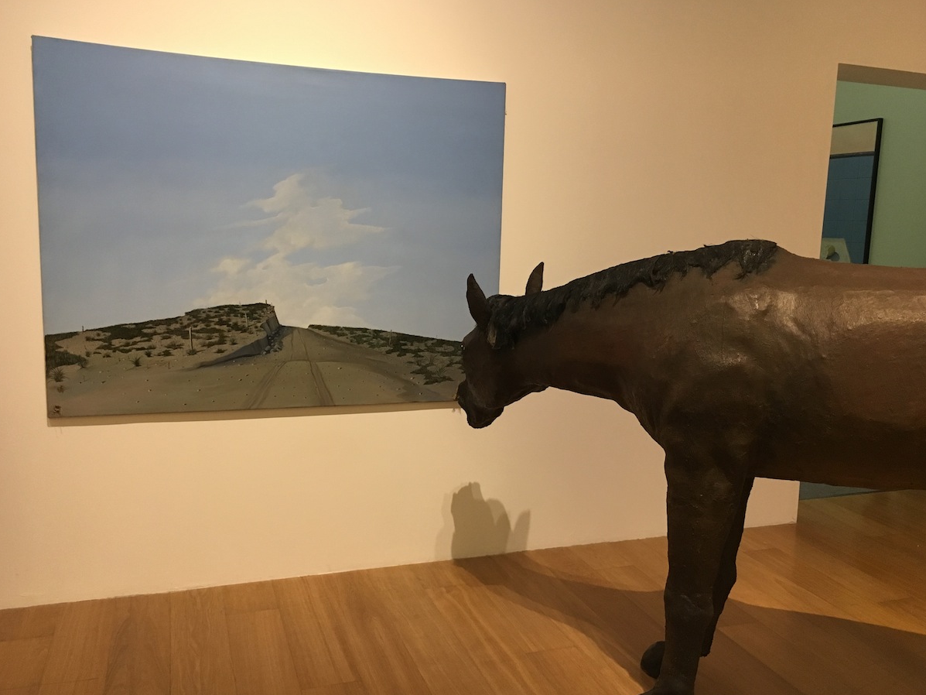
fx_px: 829
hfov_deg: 58.3
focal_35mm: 31
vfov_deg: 45.4
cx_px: 477
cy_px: 354
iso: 200
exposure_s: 1/33
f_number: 2.2
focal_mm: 4.15
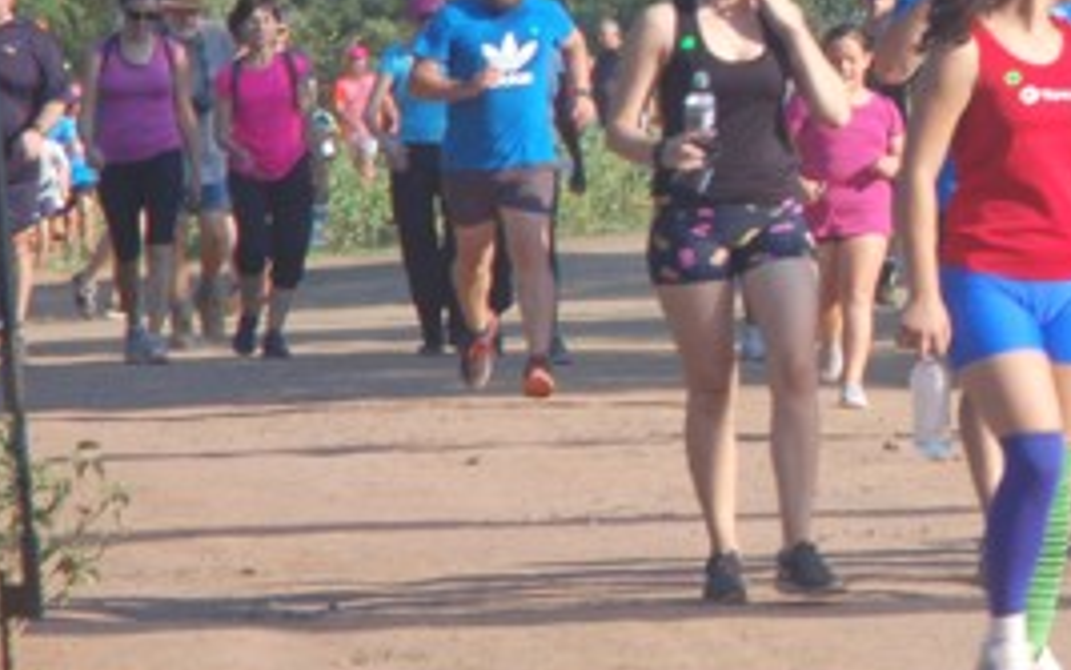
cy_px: 96
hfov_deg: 4.8
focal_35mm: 434
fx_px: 12681
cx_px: 1328
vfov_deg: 3.0
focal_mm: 105
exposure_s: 1/125
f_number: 14
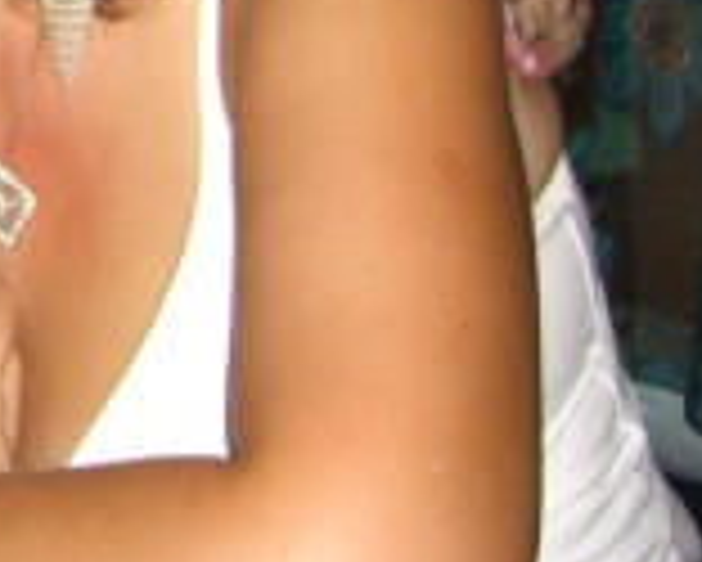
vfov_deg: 10.4
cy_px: -315
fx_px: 2973
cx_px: -594
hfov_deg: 12.3
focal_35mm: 143
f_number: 2.8
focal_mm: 7.9
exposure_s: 1/60
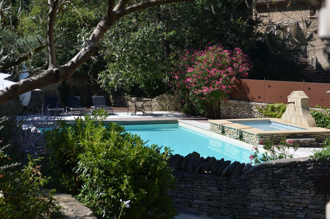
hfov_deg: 26.0
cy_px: 110
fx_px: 714
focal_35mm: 78
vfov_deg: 17.4
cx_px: 165
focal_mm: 52
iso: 100
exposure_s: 1/250
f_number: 8
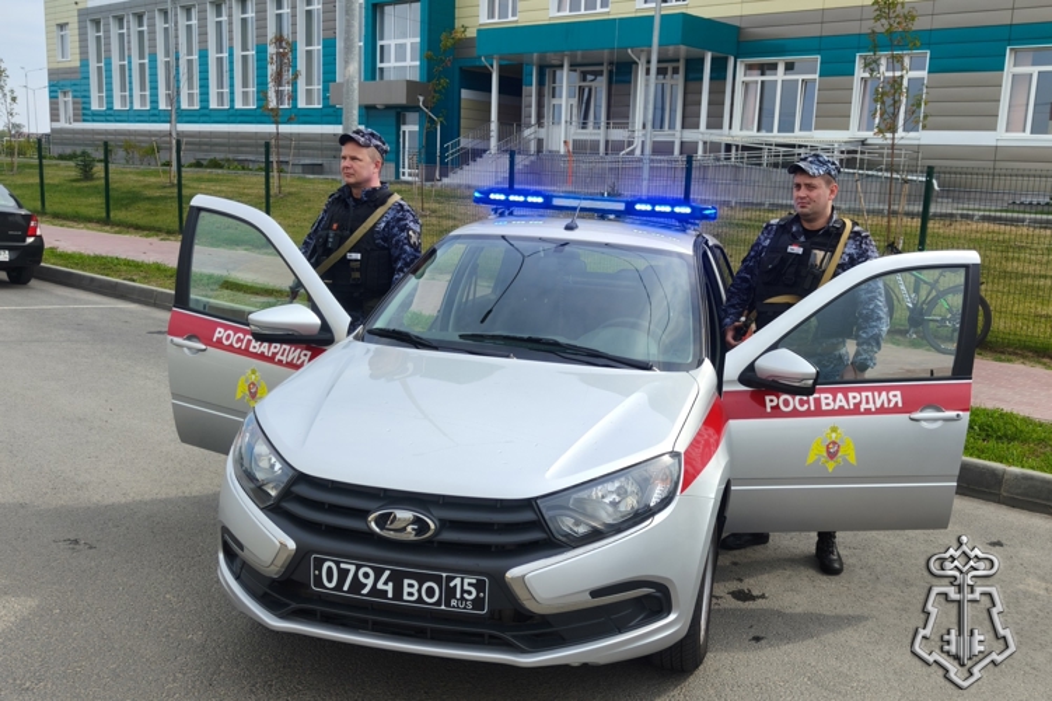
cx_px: 526
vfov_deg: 53.1
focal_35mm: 24
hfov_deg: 73.8
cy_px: 350
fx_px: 701
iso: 80
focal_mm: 5.59
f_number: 1.8
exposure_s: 1/1654
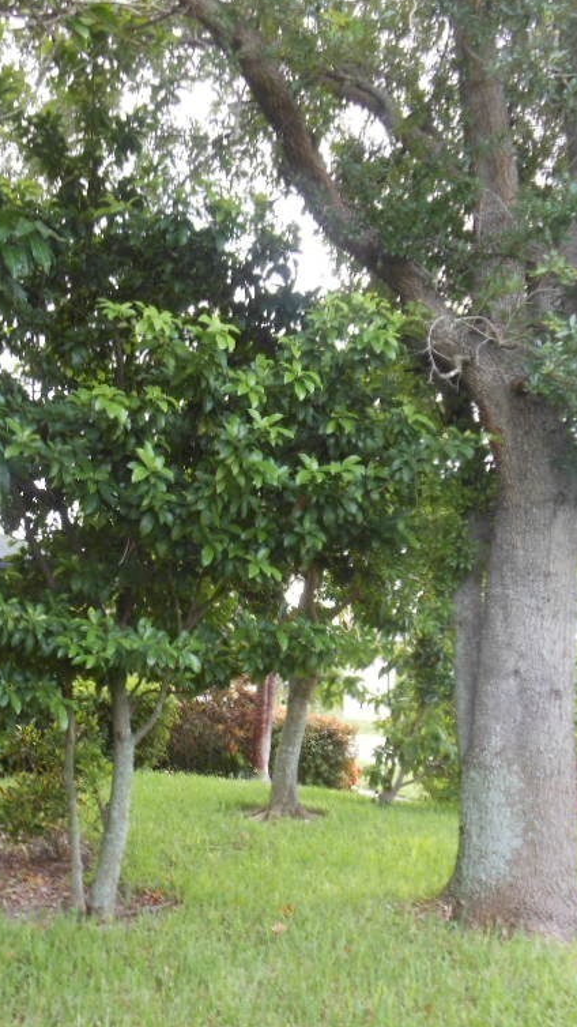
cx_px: 174
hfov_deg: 31.6
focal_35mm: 37
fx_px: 1007
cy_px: 516
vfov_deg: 54.0
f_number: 3.2
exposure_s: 1/30
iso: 80
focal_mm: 4.5
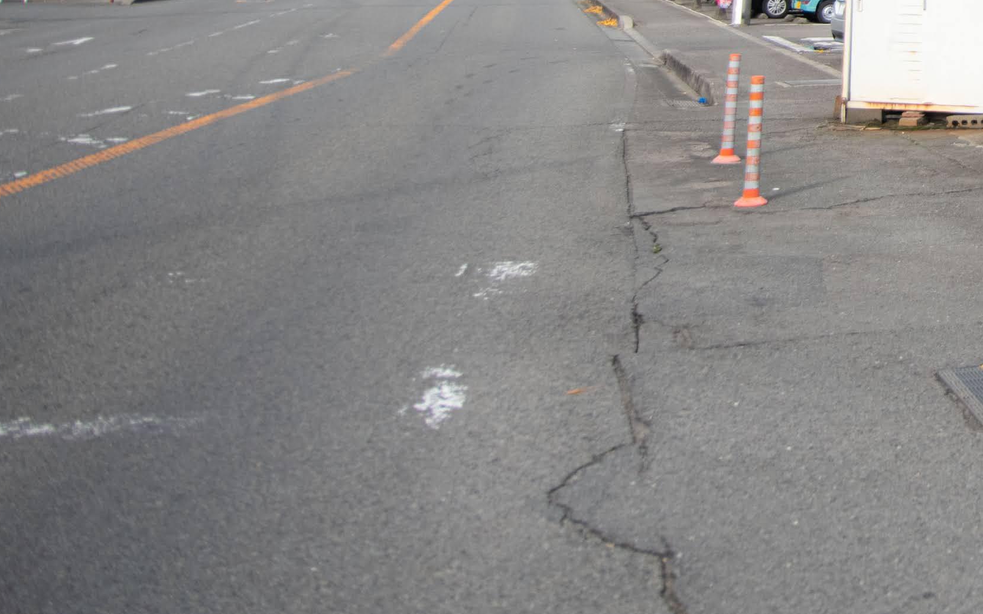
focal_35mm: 51
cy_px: -303
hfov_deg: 30.9
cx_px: 1277
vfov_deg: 21.4
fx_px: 1366
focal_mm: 17
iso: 400
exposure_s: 1/5000
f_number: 4
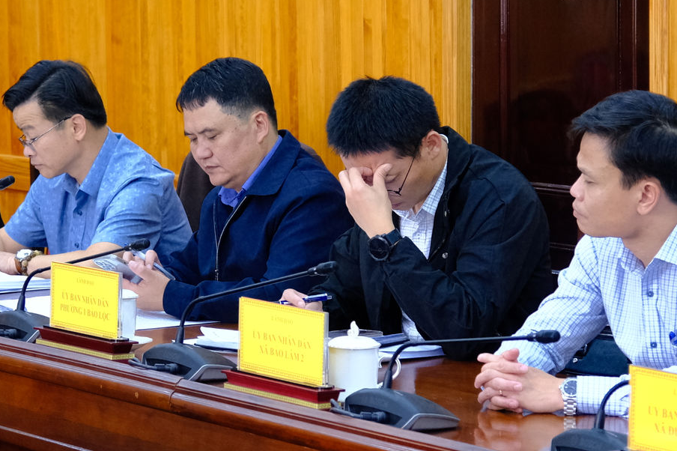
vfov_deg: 9.5
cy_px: 213
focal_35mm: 145
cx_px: 330
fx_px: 2726
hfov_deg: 14.2
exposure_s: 1/160
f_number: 4
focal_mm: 42.9
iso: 2000
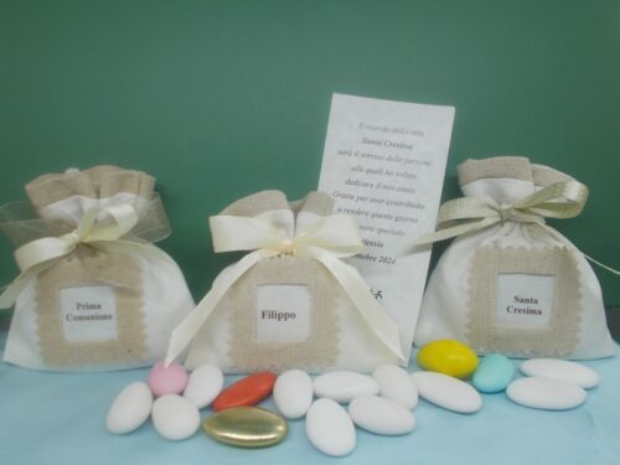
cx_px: 310
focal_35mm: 30
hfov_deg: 60.0
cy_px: 232
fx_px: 537
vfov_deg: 46.8
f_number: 3.4
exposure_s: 1/125
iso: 80
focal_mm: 5.3
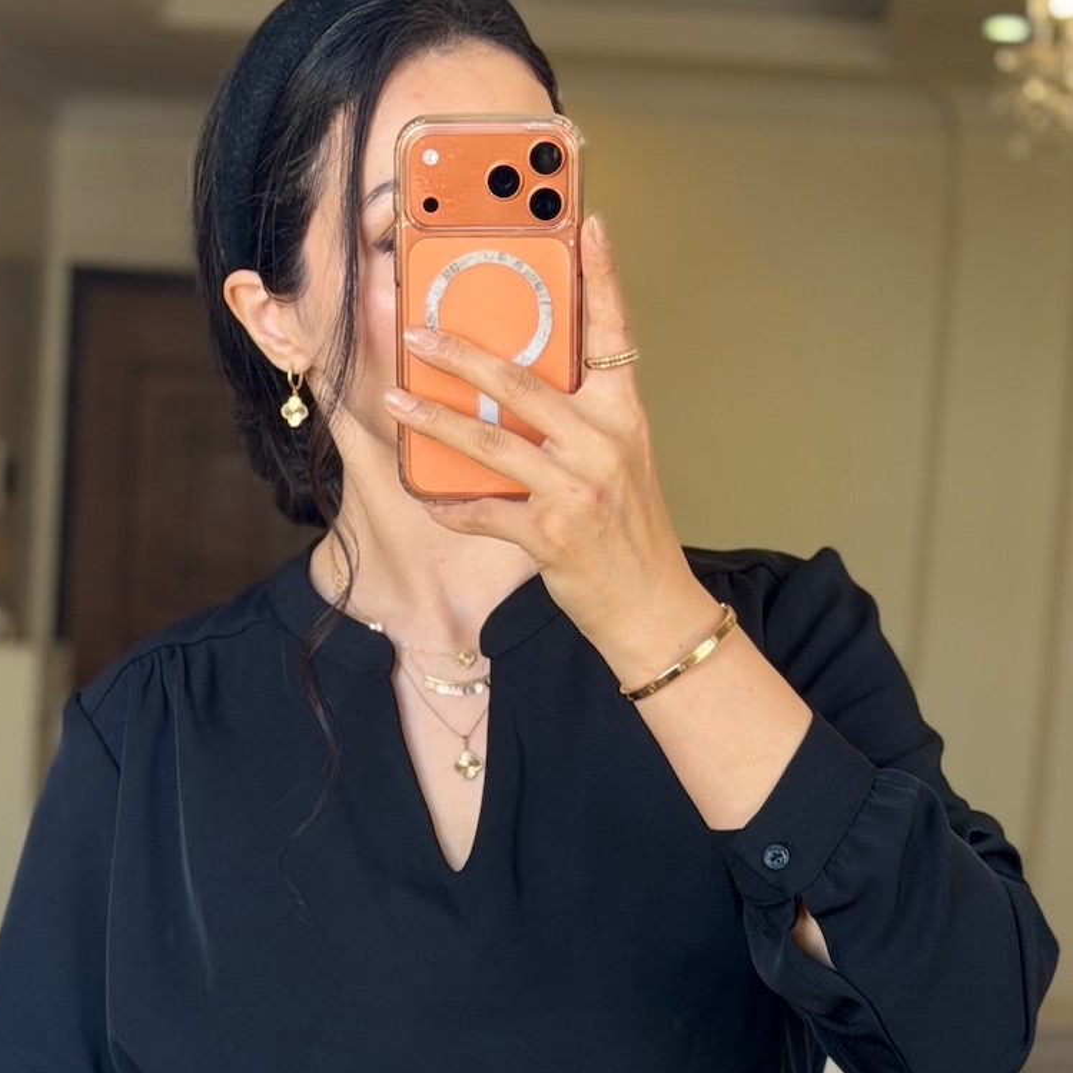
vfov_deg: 15.0
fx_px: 3998
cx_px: 465
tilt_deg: -16.5
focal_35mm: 114
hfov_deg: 15.3
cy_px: 1076
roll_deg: -3.4
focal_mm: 6.76
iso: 50
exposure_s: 1/127
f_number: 1.78
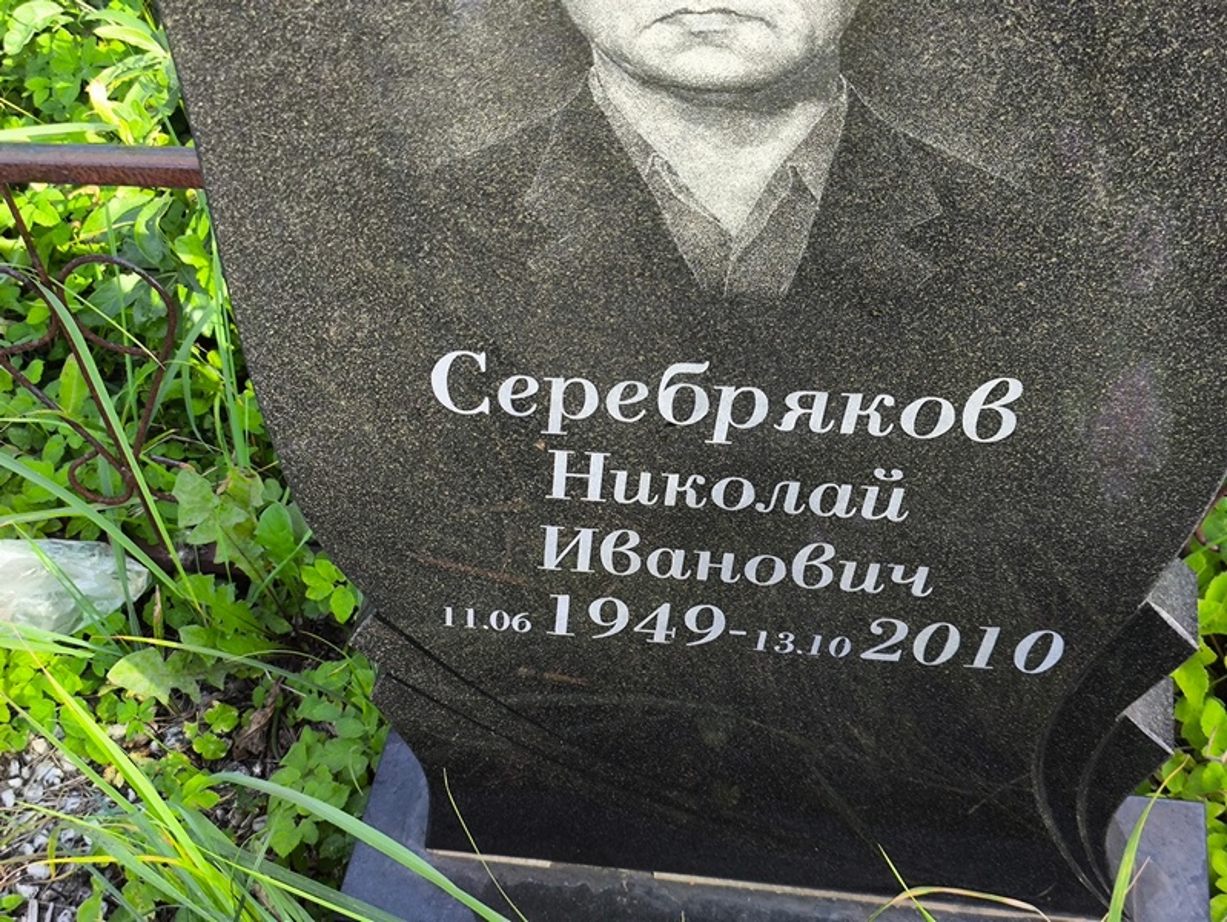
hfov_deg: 38.2
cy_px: 461
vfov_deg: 29.1
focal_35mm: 50
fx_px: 1773
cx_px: 614
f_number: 1.7
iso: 50
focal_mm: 4.71
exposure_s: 1/266
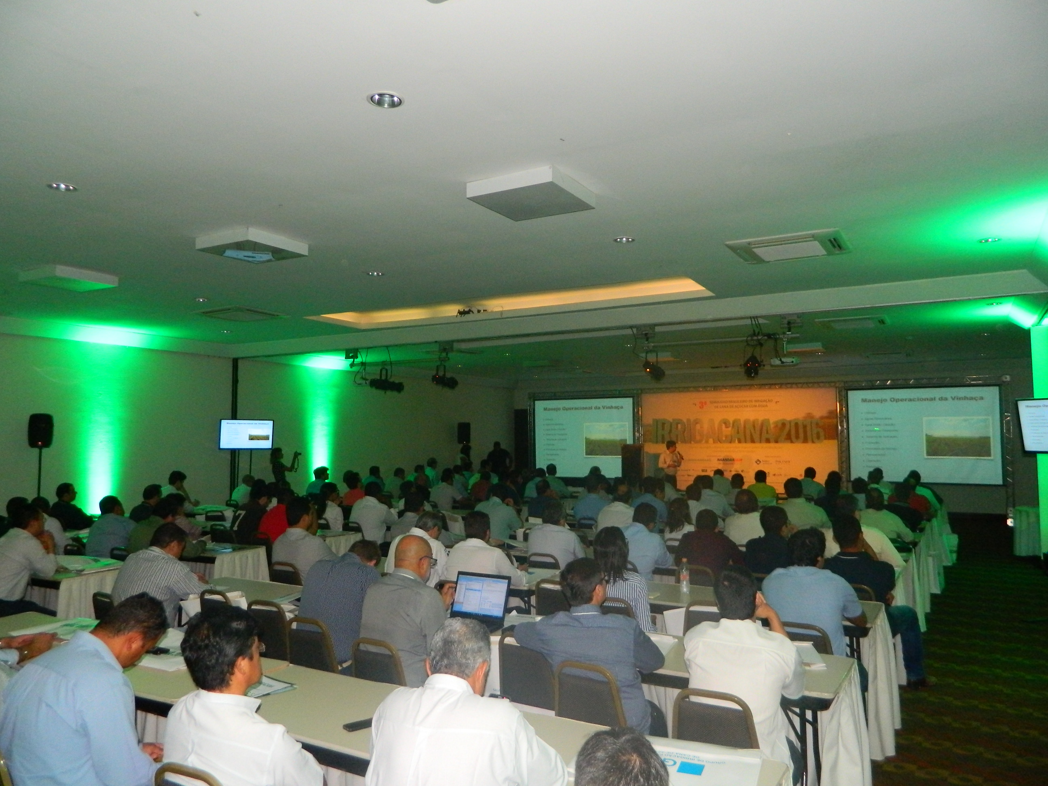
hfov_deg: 69.4
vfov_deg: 54.9
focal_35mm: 25
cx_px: 524
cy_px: 393
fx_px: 757
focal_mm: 4.5
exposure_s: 1/30
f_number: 3.1
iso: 360
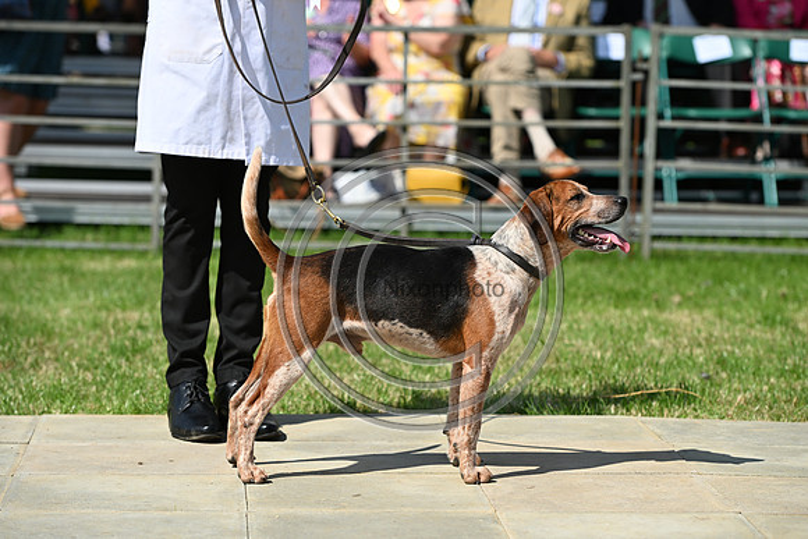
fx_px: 2806
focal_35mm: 125
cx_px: 404
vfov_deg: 11.0
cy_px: 270
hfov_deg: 16.4
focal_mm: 125
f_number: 4.5
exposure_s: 1/1250
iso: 140
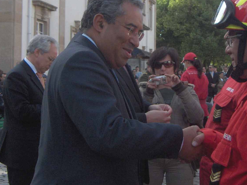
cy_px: 74
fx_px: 507
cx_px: 170
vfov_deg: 20.7
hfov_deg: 27.2
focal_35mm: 71
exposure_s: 1/763
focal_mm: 8
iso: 100
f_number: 2.8
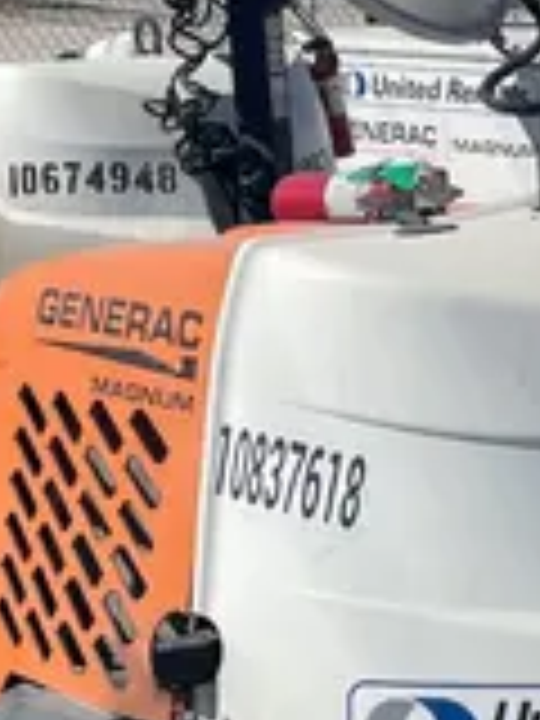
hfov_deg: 12.0
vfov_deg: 16.5
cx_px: 742
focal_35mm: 119
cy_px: 452
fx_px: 2475
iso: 32
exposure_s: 1/5291
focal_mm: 4.2
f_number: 1.6
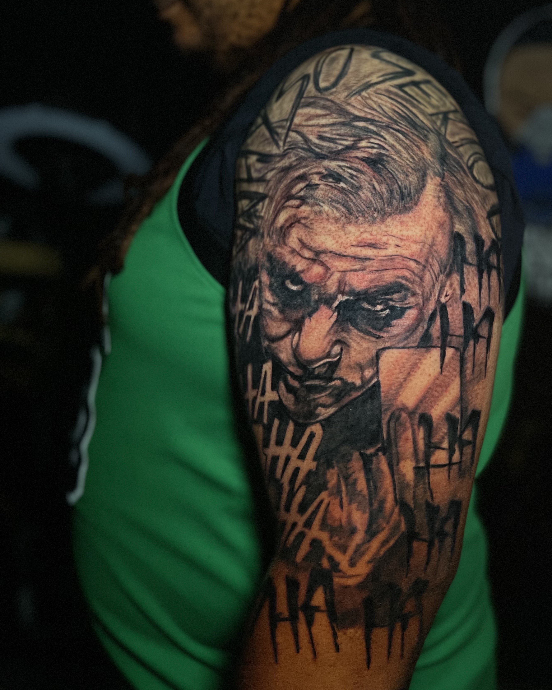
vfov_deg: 57.1
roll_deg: -1.9
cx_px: 315
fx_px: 633
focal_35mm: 31
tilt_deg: -9.3
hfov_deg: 47.0
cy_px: 317
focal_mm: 5.1
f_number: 1.6
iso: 320
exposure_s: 1/59
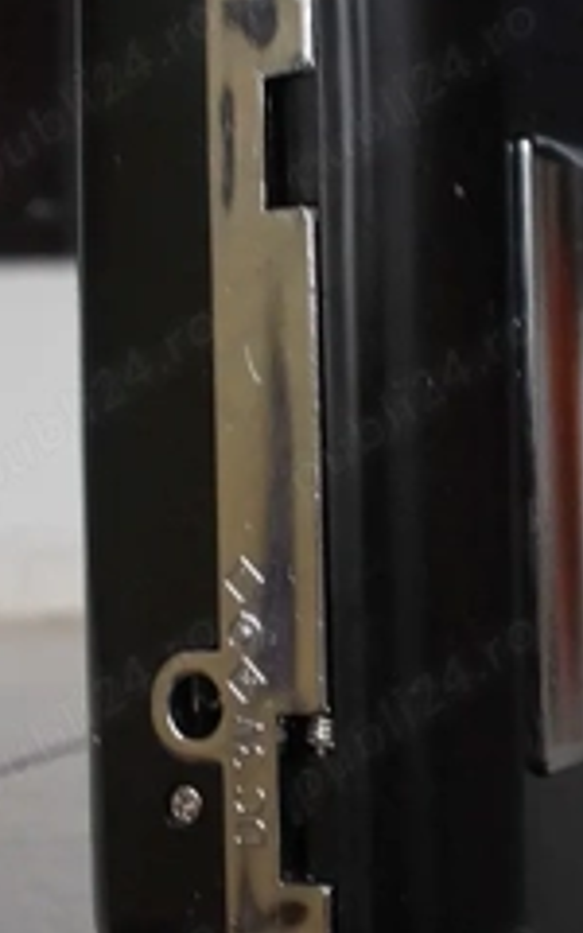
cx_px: 455
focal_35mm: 90
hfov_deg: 14.4
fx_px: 2288
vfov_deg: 23.0
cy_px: 439
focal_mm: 7.2
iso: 80
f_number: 3.6
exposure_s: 1/30
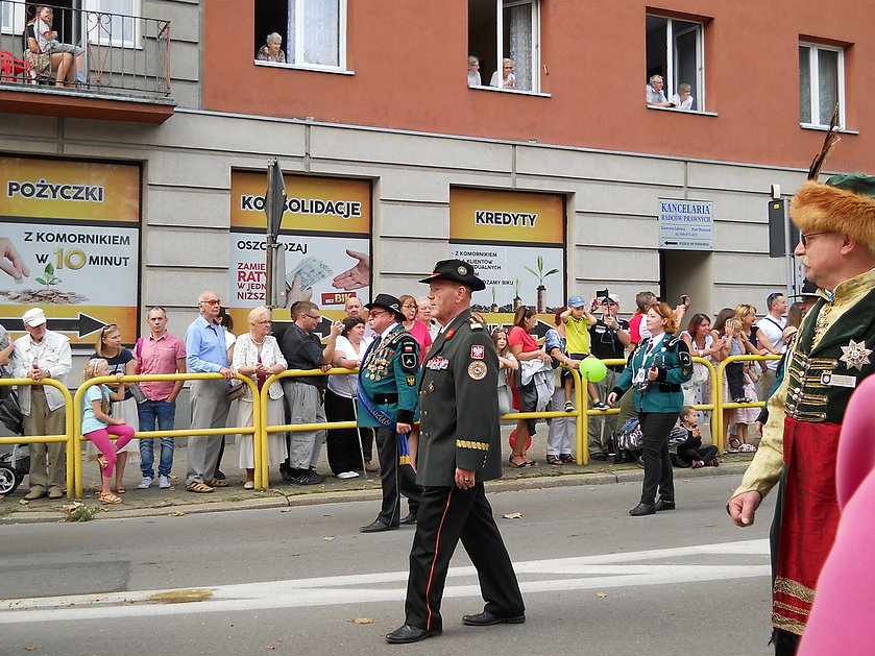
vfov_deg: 32.9
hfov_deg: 42.9
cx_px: 428
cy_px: 336
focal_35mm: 44
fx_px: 1112
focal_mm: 6.72
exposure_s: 1/160
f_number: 3.1
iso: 80
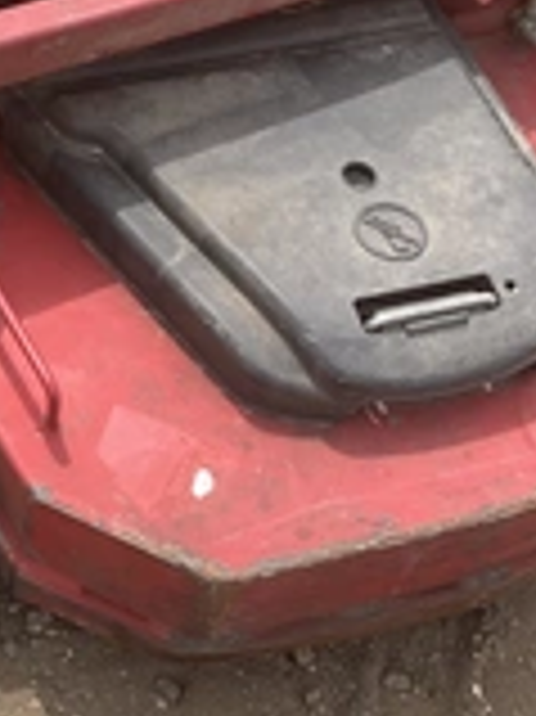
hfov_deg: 19.6
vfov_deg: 26.0
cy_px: 108
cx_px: 5
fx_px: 1509
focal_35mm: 73
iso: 25
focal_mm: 3
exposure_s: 1/929
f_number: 1.8
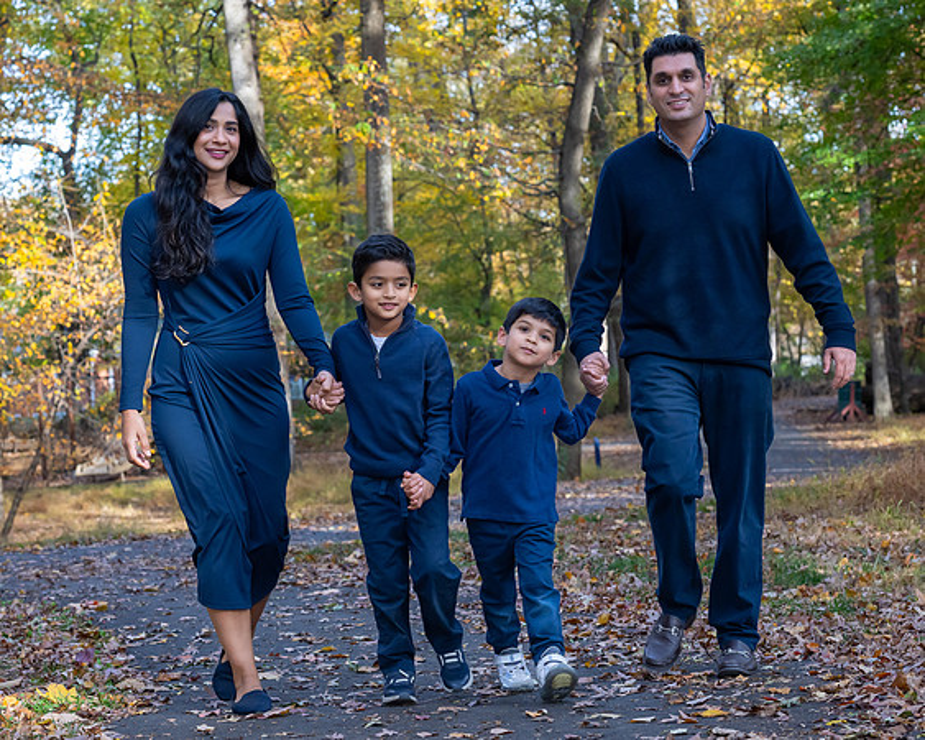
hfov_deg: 19.5
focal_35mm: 98
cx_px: 345
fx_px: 2692
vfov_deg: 15.6
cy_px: 361
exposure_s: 1/250
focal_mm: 82
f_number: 8
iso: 1000
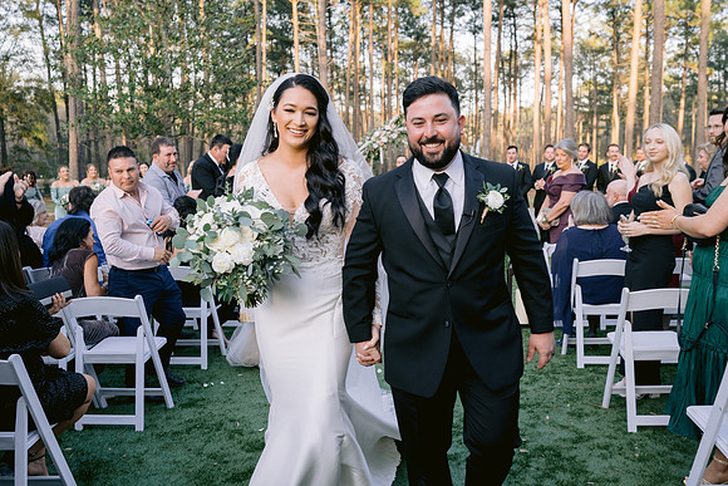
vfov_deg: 37.9
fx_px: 708
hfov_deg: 54.4
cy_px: 243
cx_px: 364
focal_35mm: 35
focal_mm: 35
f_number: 5
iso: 400
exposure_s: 1/200
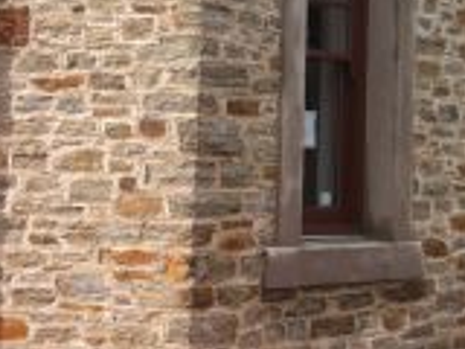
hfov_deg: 13.6
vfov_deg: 10.5
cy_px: 23
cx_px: 584
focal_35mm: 140
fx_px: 1881
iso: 80
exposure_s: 1/408
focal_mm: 3.85
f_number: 2.8
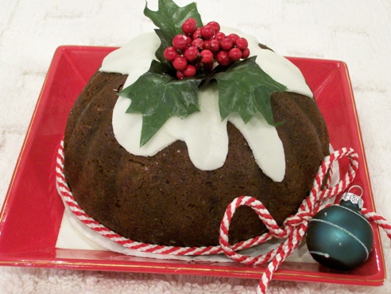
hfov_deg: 27.8
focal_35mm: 70
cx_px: 196
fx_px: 791
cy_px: 147
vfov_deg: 21.0
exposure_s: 1/8
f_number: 3.8
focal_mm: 11.6
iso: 160
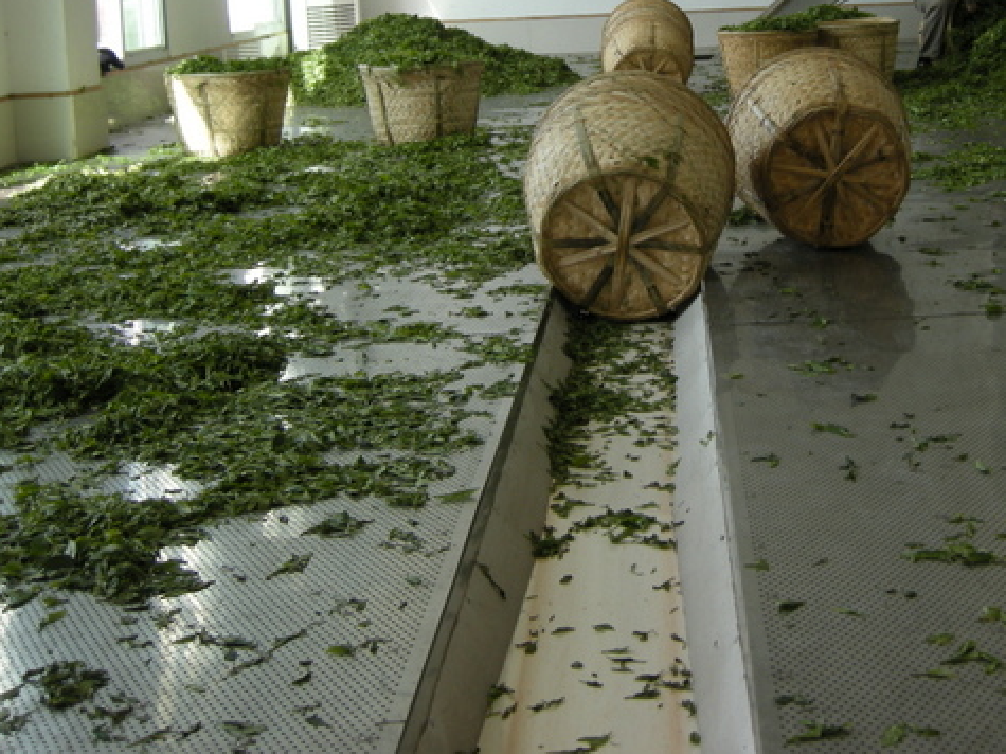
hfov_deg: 32.2
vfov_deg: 24.3
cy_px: 131
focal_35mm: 59
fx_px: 1714
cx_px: 722
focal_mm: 7.5
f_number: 3
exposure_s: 1/70.8
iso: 64
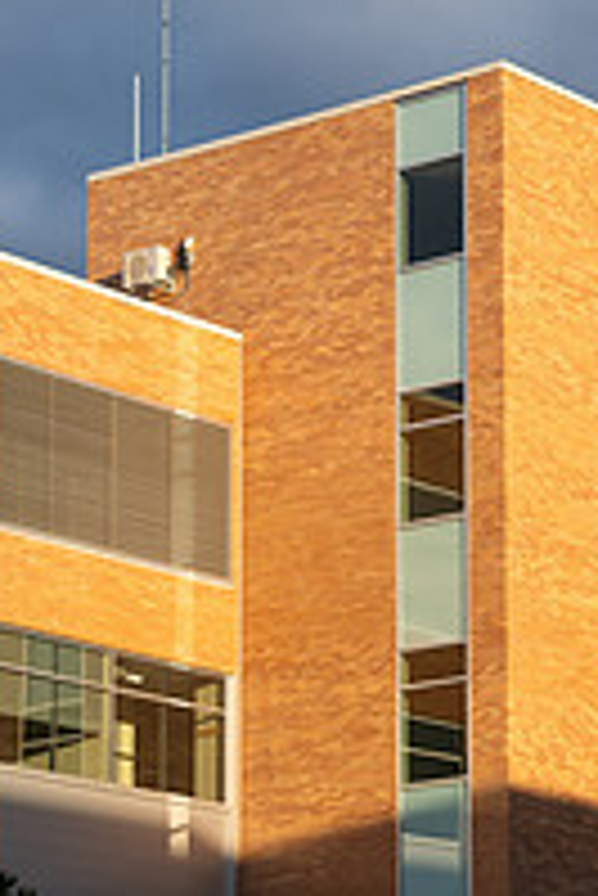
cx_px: 369
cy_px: 689
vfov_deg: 13.7
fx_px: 3706
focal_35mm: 149
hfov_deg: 9.2
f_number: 5
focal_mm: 66
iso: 180
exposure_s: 1/400
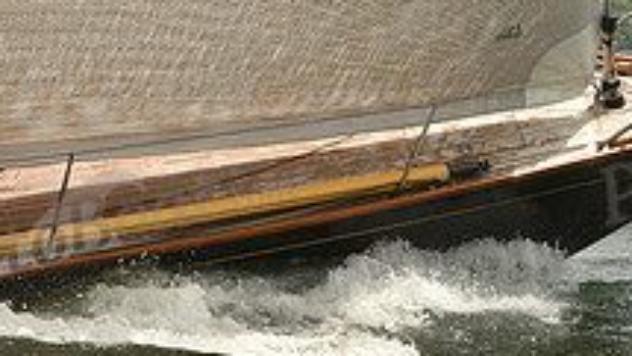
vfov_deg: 6.1
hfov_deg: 10.9
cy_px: 37
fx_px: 3319
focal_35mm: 198
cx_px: 450
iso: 400
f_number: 9
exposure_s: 1/1600
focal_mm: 70
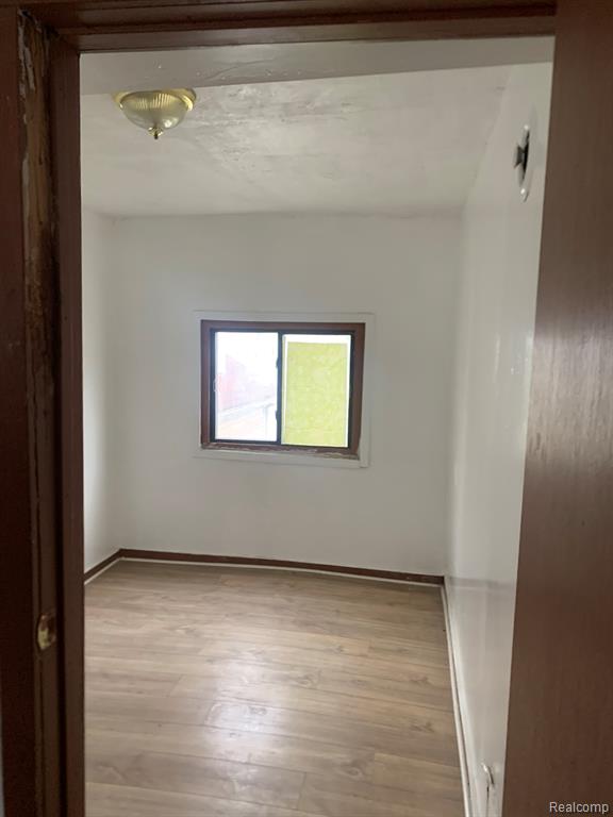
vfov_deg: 67.3
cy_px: 408
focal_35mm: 26
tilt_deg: -5.3
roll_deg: -1.2
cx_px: 306
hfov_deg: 53.1
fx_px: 614
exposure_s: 1/60
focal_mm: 4.25
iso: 320
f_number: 1.8
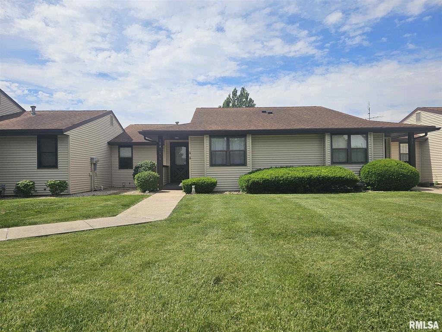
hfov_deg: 73.9
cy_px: 166
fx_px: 294
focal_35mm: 23
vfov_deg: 58.9
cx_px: 221
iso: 10
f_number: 1.7
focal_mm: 6.3
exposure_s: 1/1559
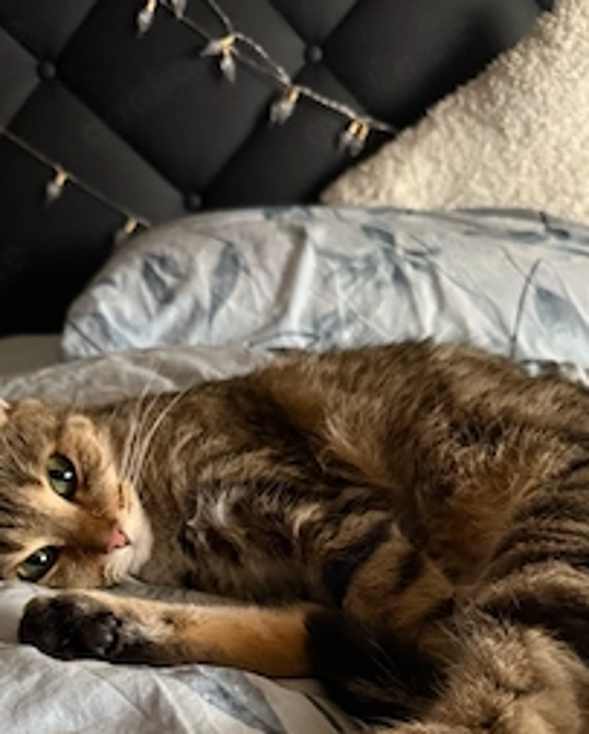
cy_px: 566
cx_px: 226
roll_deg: +1.6
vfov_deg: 46.9
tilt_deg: -23.9
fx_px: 805
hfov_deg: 40.0
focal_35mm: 37
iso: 1000
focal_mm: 6.76
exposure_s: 1/33
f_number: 1.78
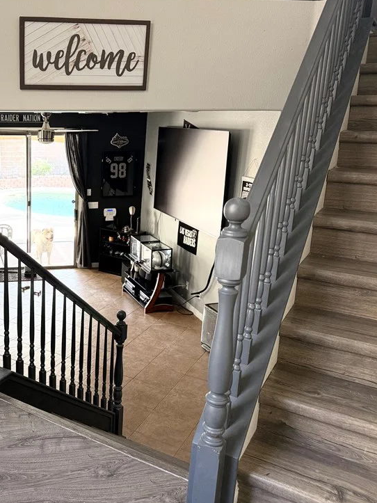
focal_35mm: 34
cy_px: 257
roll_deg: -0.3
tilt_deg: -16.0
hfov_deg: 39.1
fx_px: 494
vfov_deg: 54.0
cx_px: 44
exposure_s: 1/60
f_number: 1.78
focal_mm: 6.76
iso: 200
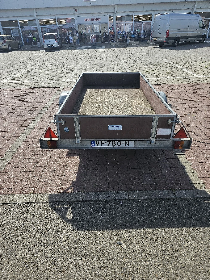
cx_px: 105
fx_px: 186
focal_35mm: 23
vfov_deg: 73.9
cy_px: 140
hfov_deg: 58.9
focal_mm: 6.3
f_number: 1.7
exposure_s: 1/2000
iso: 32
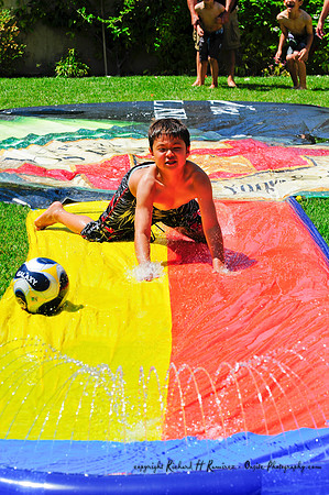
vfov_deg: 19.5
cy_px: 248
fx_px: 1443
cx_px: 164
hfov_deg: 13.0
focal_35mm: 105
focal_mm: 70
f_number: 7.1
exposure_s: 1/800
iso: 200
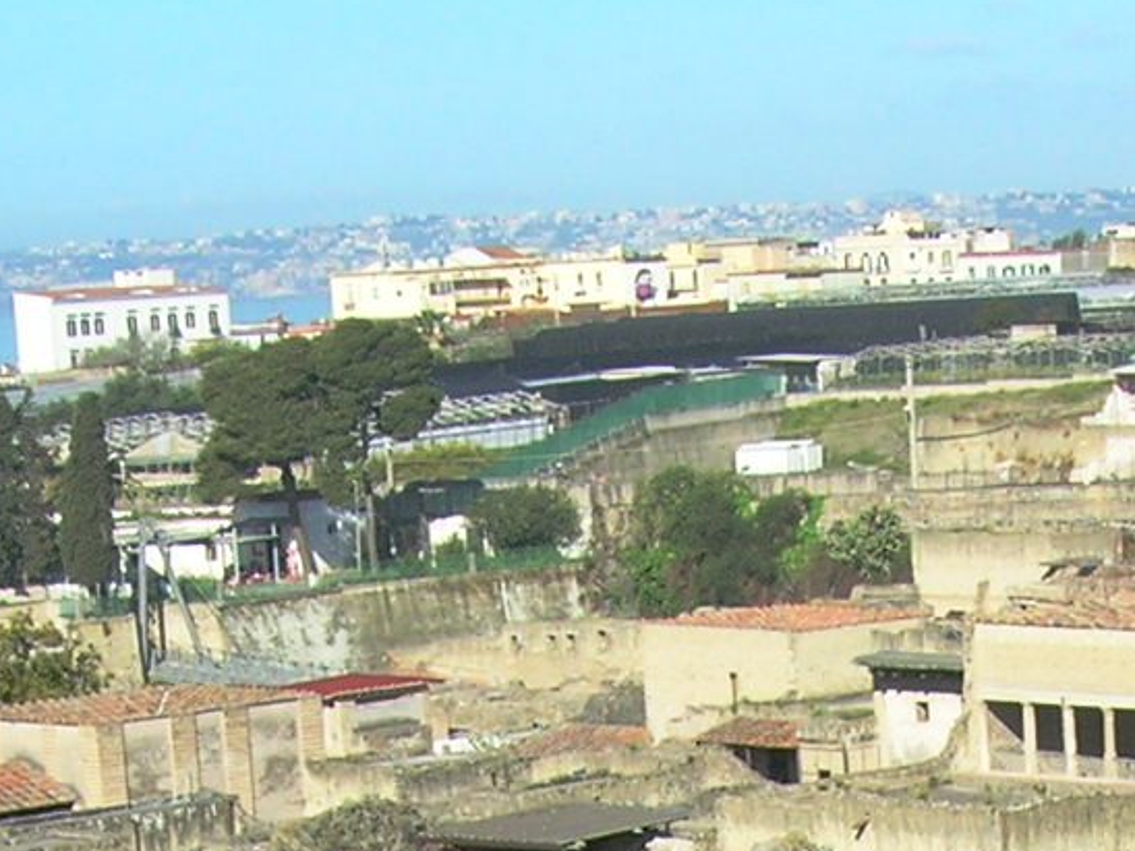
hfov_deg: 15.3
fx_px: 4164
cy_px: 1545
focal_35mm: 127
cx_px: 1040
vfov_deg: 10.9
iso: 50
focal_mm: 5.7
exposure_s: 1/301
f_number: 4.9
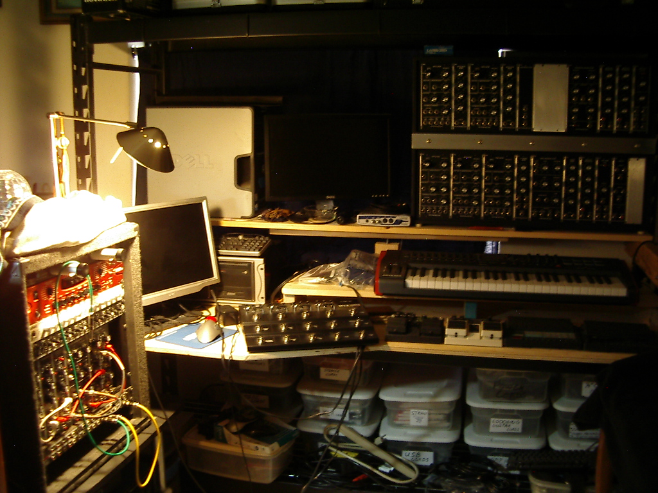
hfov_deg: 49.0
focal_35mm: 38
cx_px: 329
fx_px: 722
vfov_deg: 37.7
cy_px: 246
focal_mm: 5.8
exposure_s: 1/4
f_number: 2.6
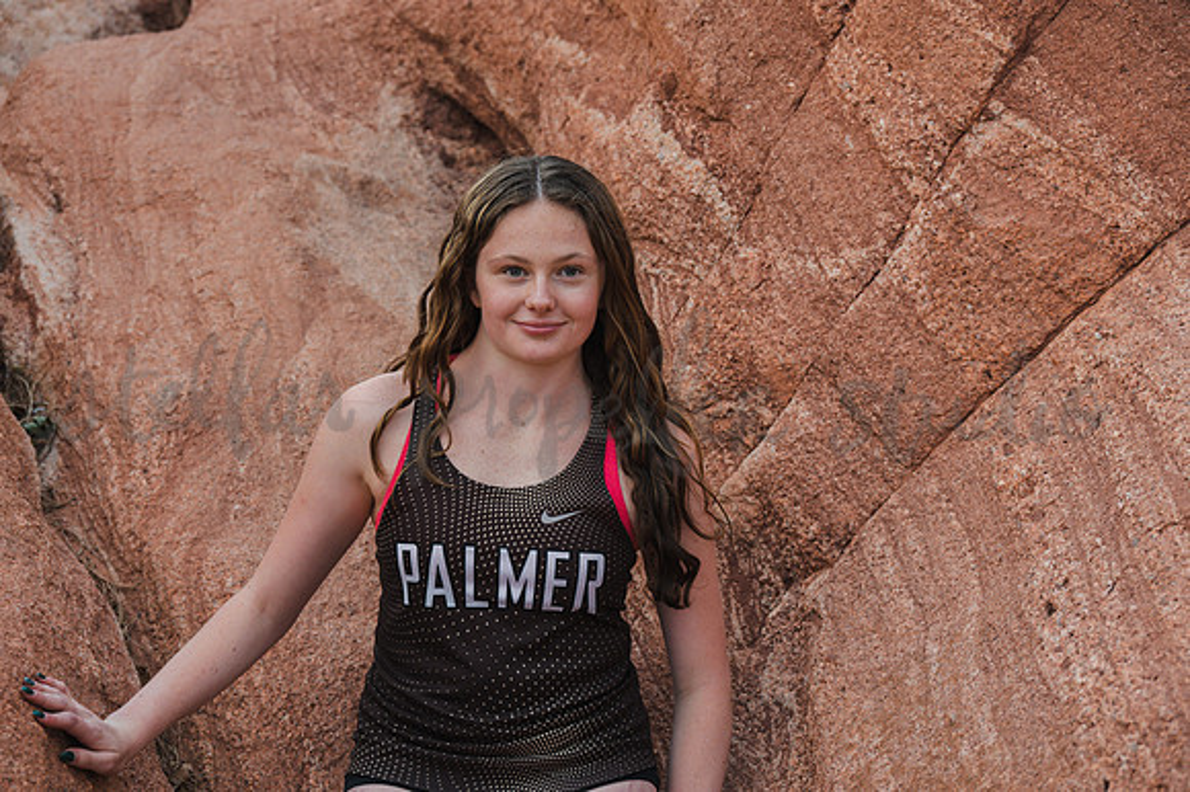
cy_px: 396
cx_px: 595
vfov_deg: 18.6
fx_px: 2412
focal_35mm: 73
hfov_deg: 27.7
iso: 800
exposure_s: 1/125
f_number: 6
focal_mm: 73
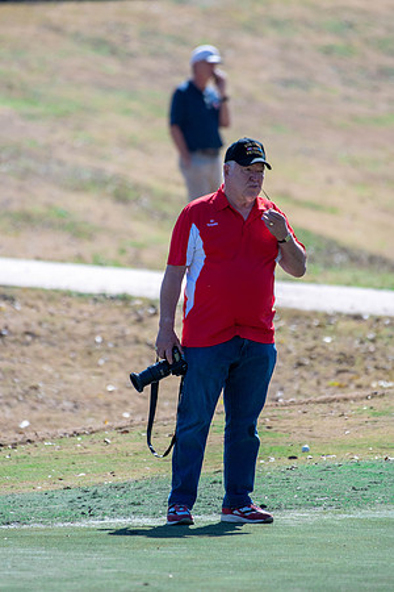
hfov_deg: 1.8
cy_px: 296
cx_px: 197
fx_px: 12312
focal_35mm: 750
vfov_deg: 2.7
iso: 400
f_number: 5.6
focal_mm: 500
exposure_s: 1/1600
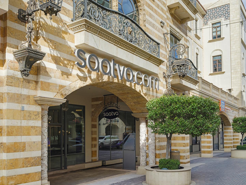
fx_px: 235
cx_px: 123
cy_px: 92
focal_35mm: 33
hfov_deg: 55.4
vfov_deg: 42.9
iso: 1250
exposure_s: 1/250
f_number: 11
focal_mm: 41.8
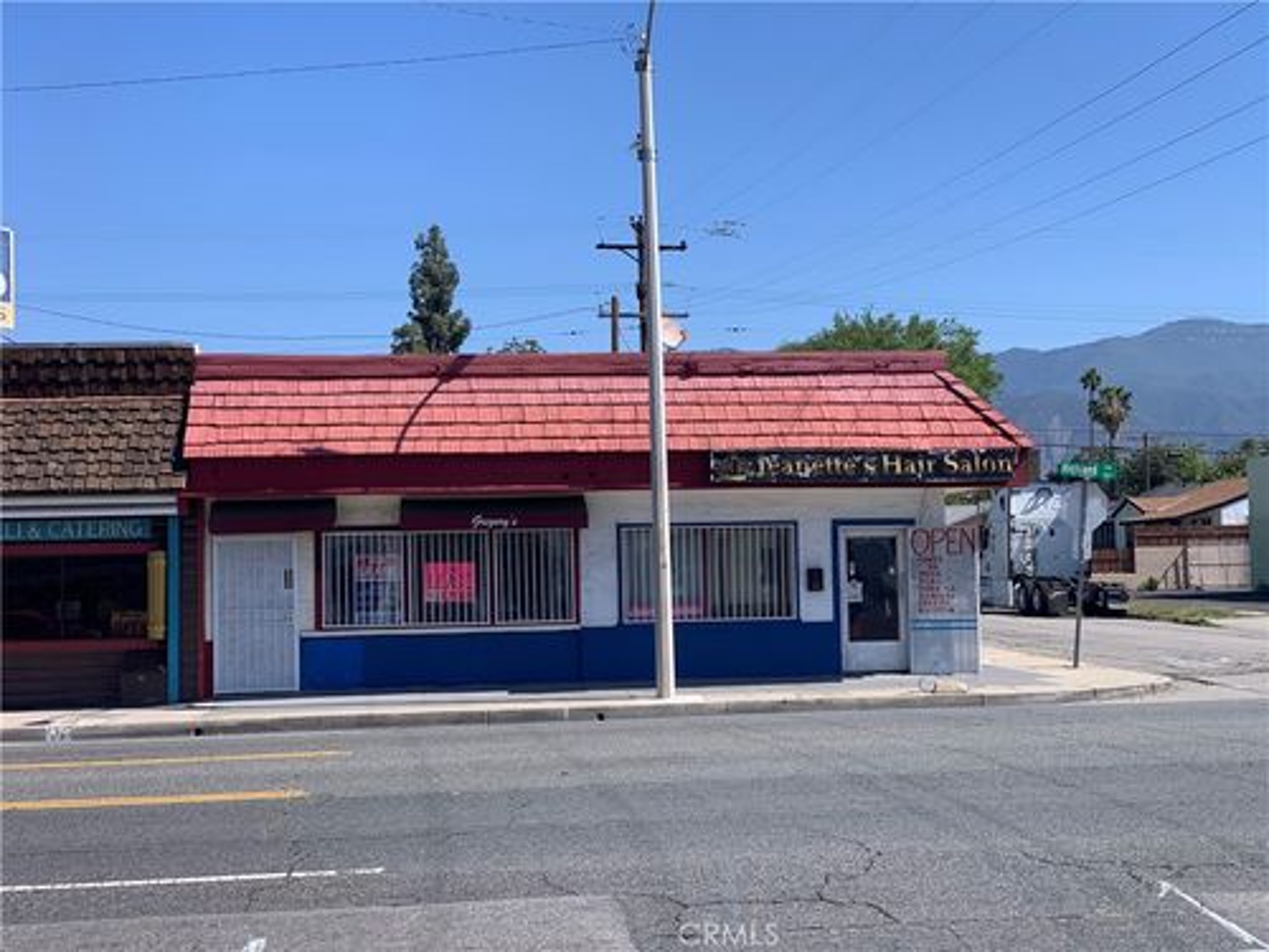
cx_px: 634
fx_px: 1906
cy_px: 476
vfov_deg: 28.0
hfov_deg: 36.8
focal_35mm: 52
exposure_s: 1/872
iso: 16
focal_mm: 6
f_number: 2.4
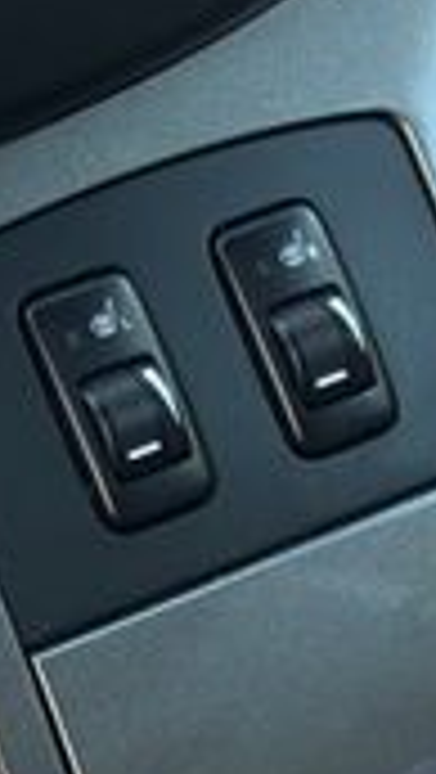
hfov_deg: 6.2
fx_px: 4000
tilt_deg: -38.8
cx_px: 18
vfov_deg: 10.9
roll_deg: -0.4
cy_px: 909
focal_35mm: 195
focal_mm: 6.76
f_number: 1.78
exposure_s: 1/141
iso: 200
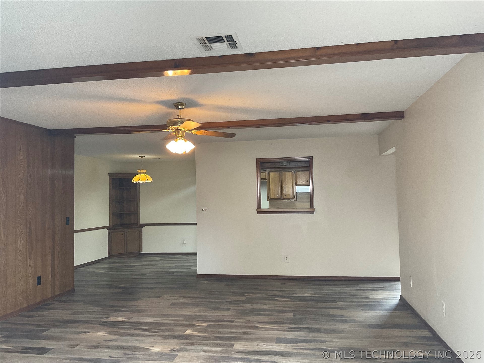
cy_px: 182
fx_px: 405
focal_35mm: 29
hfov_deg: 61.7
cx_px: 242
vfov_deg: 48.2
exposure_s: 1/60
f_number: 1.8
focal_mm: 3
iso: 80
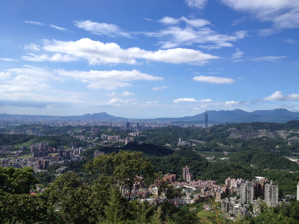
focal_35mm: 35
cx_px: 150
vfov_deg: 40.7
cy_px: 112
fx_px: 302
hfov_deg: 52.6
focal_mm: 4.28
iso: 50
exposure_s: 1/2304
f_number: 2.4
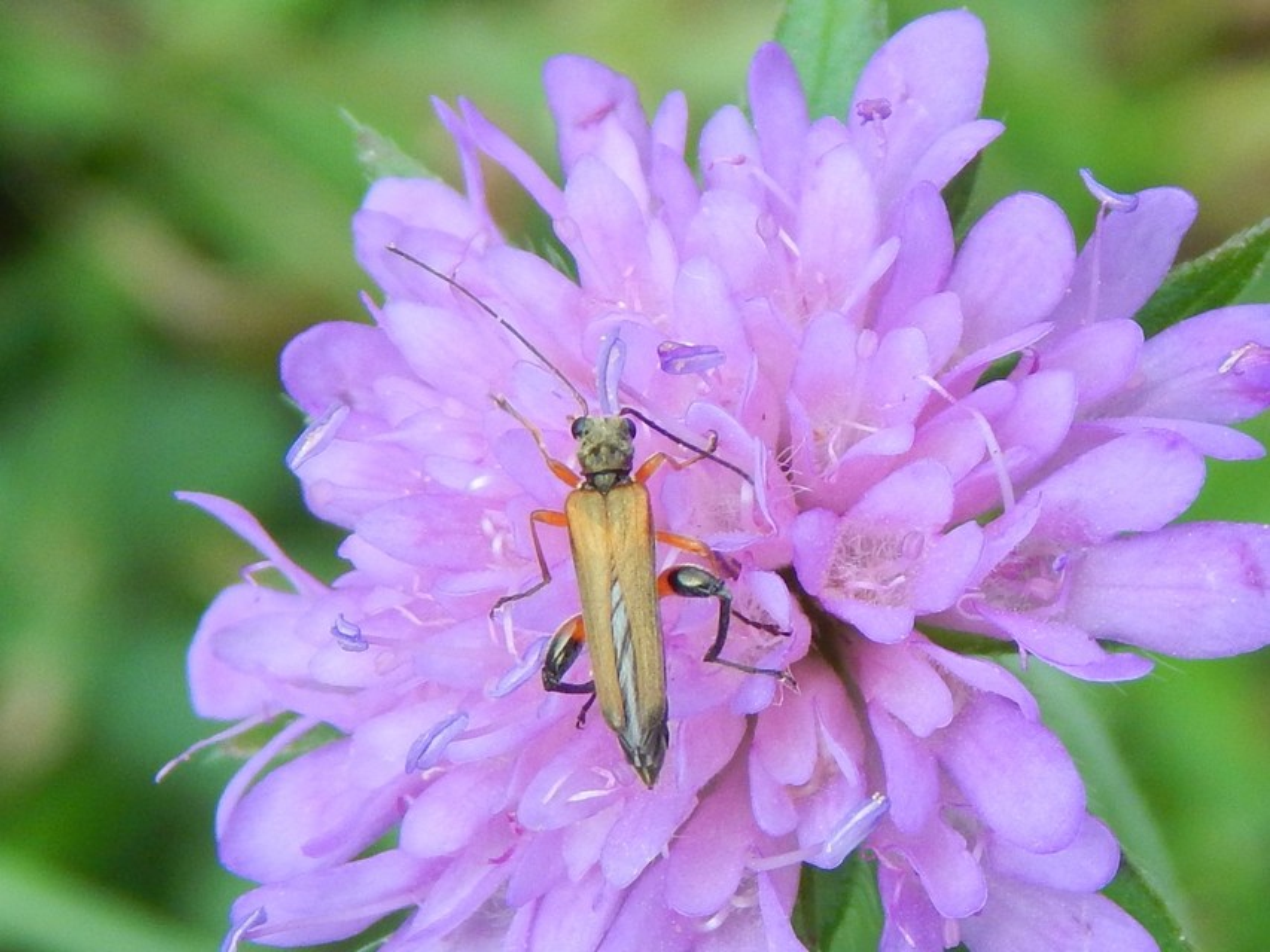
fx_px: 3119
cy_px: 476
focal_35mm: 85
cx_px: 635
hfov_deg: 23.0
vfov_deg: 17.4
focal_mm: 15.3
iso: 200
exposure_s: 1/250
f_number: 4.3
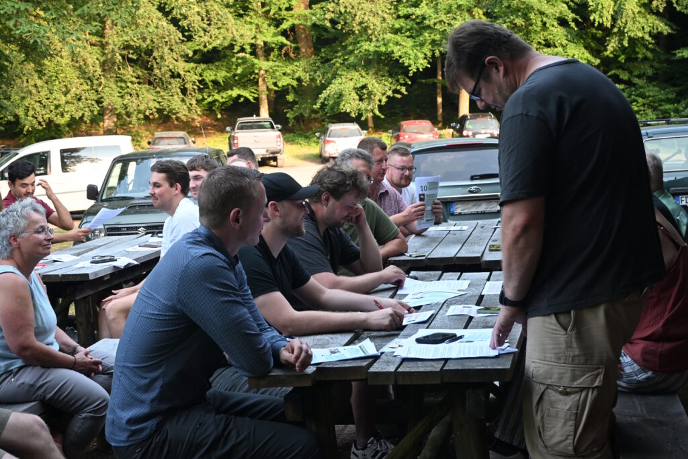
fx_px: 1061
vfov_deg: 24.4
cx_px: 344
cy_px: 230
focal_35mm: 56
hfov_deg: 35.9
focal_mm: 37
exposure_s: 1/125
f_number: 5.3
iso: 560
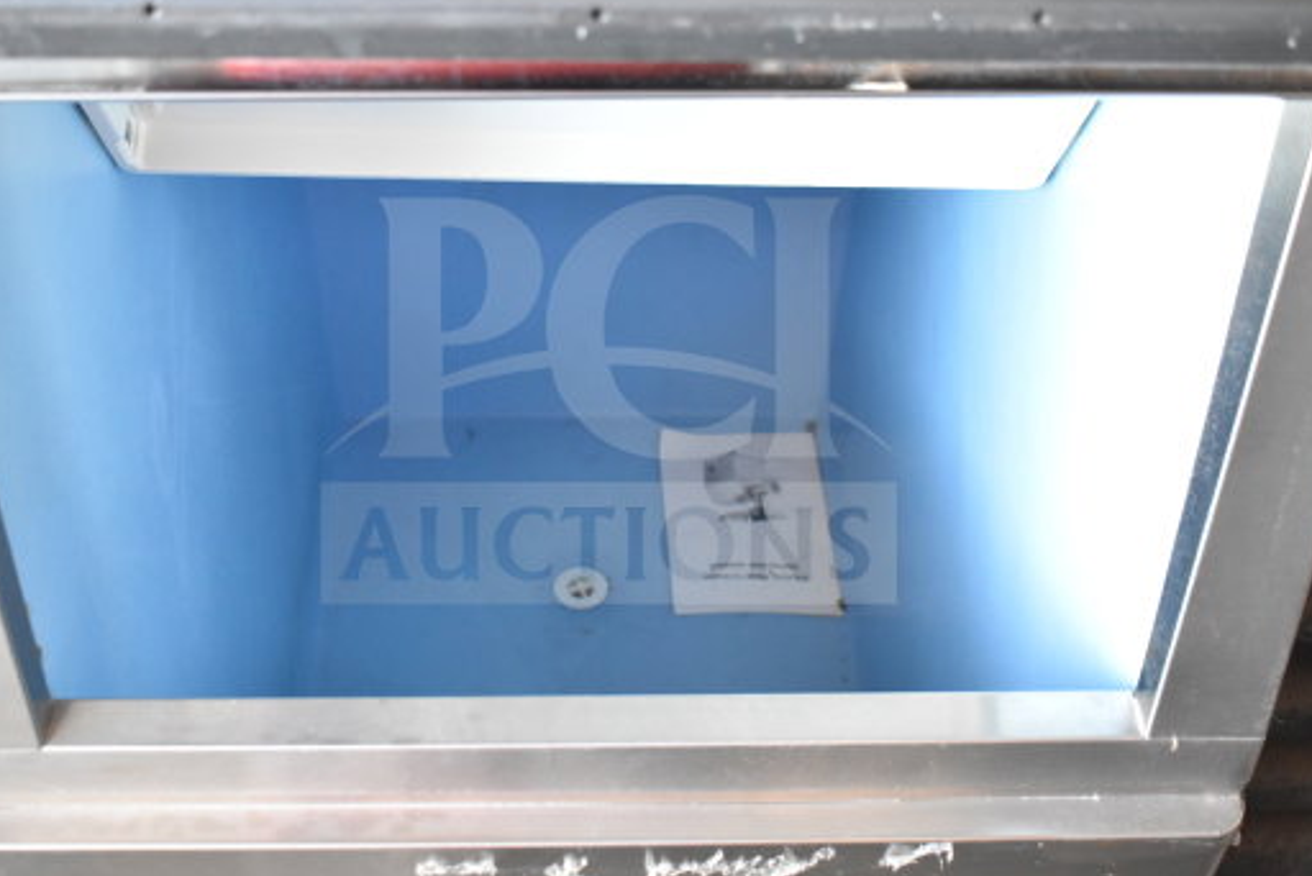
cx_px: 607
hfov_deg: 39.6
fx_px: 1823
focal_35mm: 50
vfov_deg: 27.0
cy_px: 401
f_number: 4.2
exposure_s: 1/50
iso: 2800
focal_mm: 28
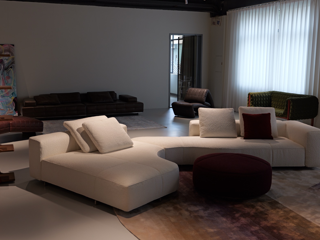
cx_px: 157
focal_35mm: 41
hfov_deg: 45.8
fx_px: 379
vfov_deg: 35.1
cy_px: 118
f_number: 3.2
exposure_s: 1/40
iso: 160
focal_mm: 37
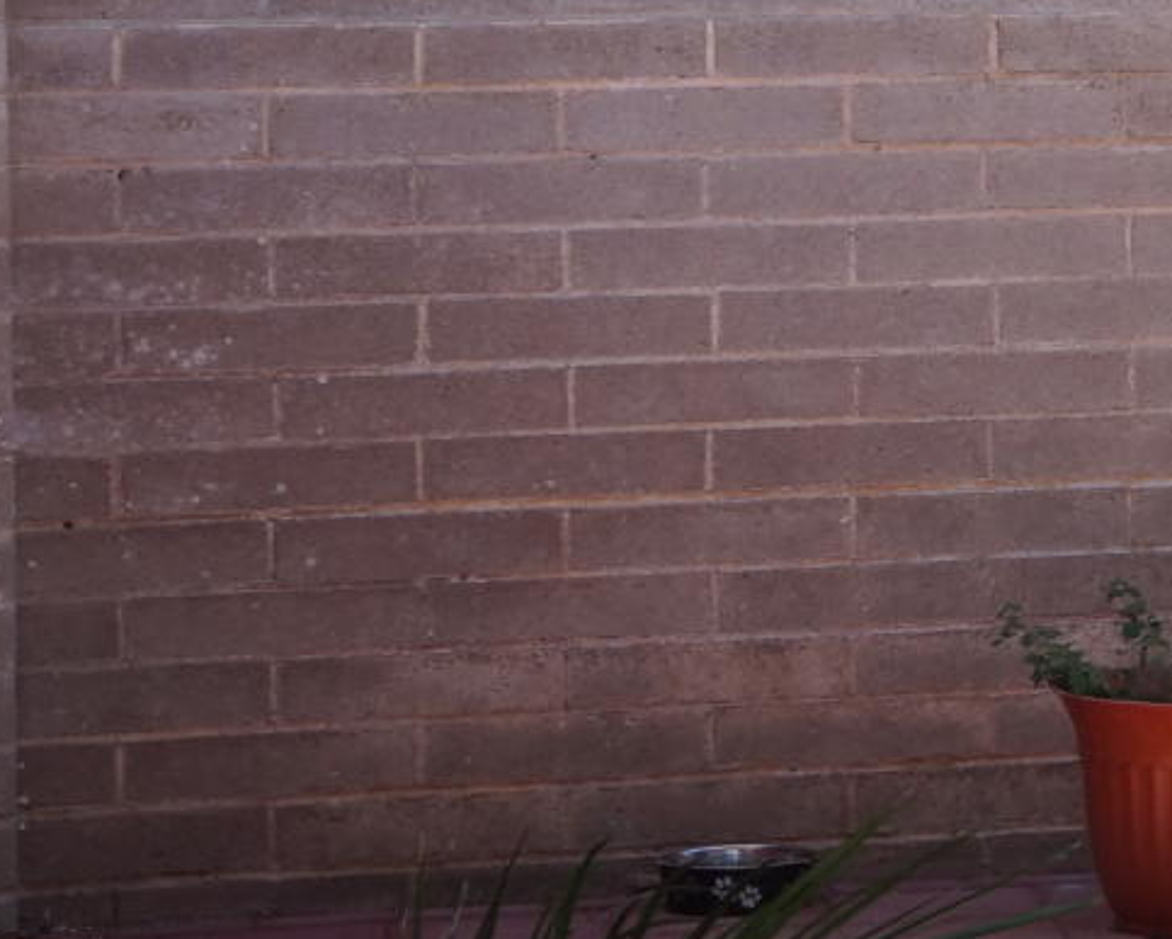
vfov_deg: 7.7
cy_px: -86
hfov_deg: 8.4
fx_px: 6973
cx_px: 3237
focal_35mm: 201
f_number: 7.1
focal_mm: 23
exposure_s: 1/100
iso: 100
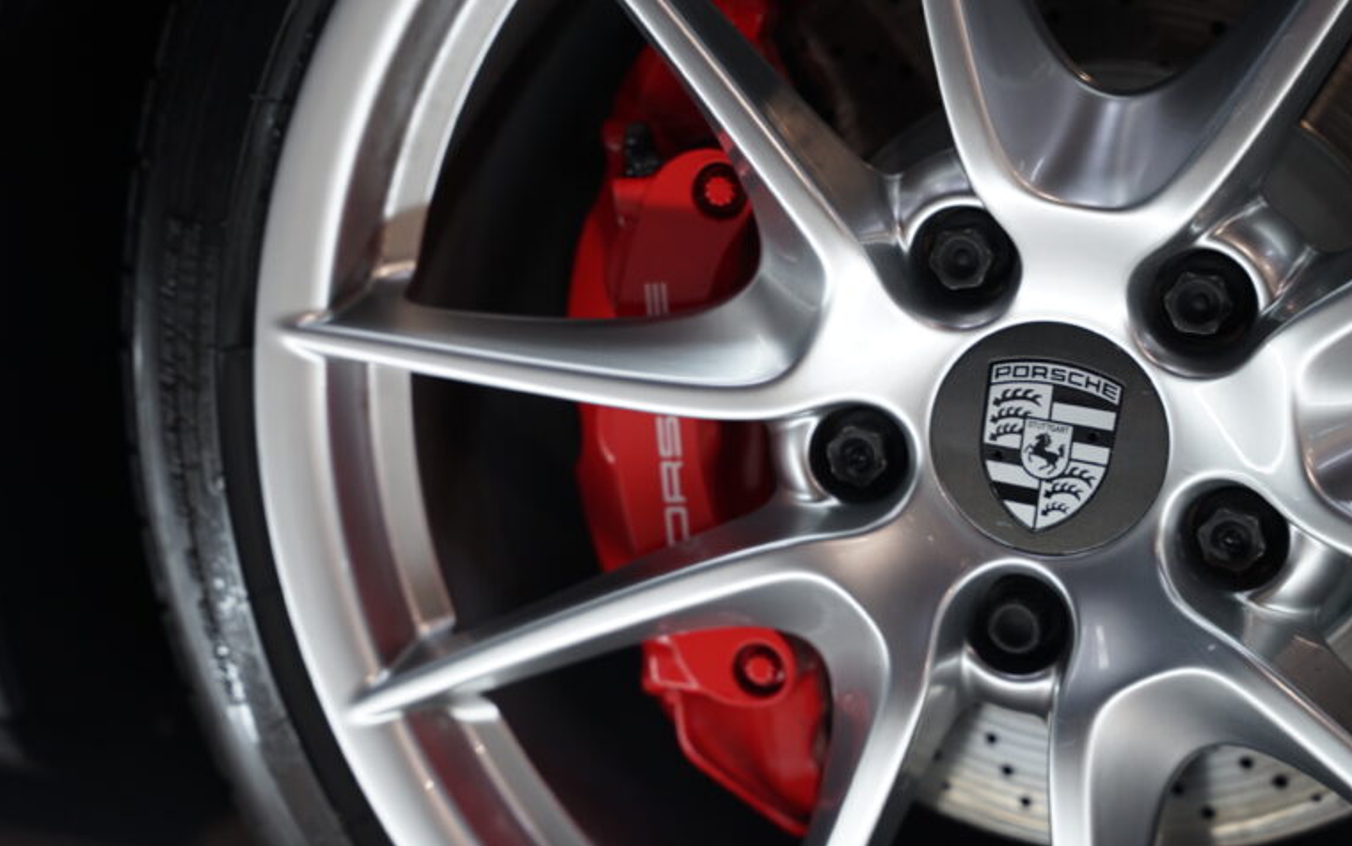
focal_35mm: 72
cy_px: 427
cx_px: 675
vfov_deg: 18.1
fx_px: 2654
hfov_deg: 28.6
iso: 640
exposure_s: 1/80
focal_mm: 70
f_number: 2.8
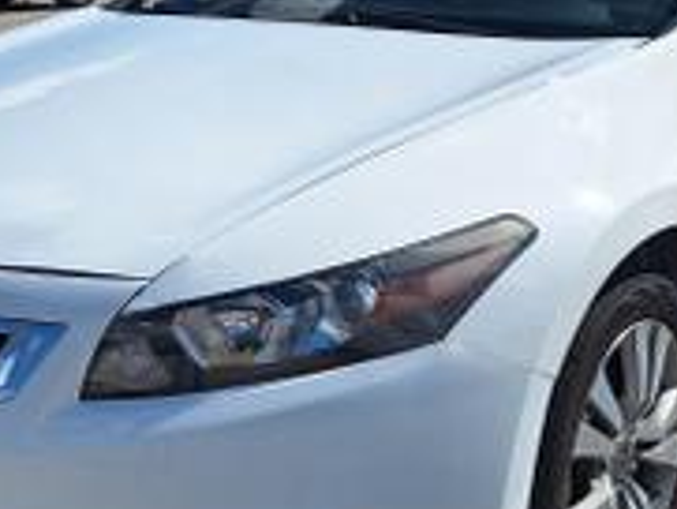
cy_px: 195
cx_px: 299
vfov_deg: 22.9
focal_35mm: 64
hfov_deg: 30.2
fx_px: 1253
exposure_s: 1/4695
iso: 40
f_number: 1.8
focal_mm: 5.54
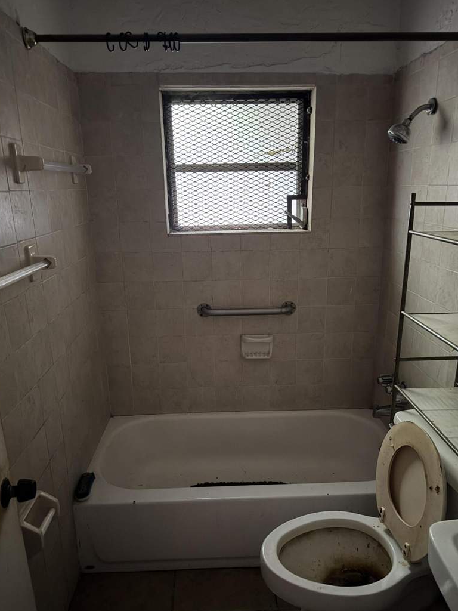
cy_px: 317
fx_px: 441
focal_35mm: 25
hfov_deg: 54.9
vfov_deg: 69.4
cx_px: 230
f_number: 1.78
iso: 1250
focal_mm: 6.76
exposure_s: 1/9
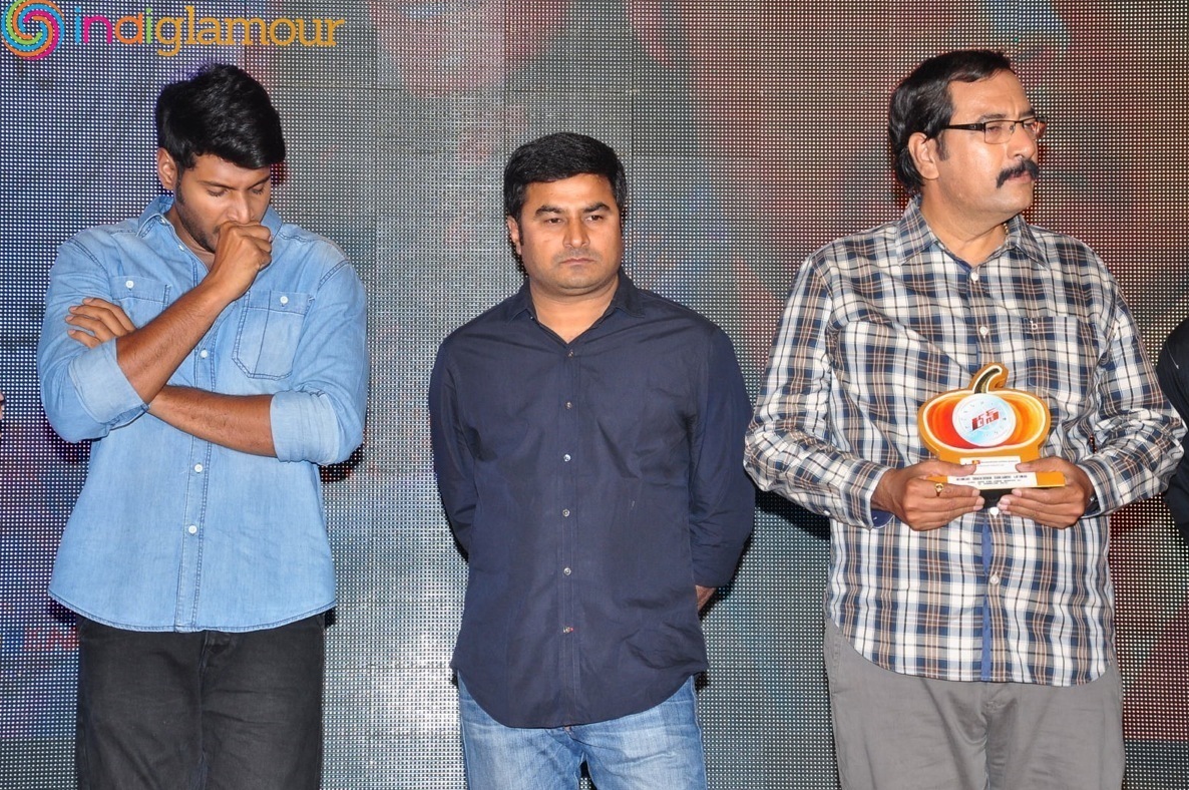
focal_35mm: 88
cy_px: 391
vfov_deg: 15.5
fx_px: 2903
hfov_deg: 23.1
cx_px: 598
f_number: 6.3
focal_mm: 58
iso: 400
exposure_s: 1/125
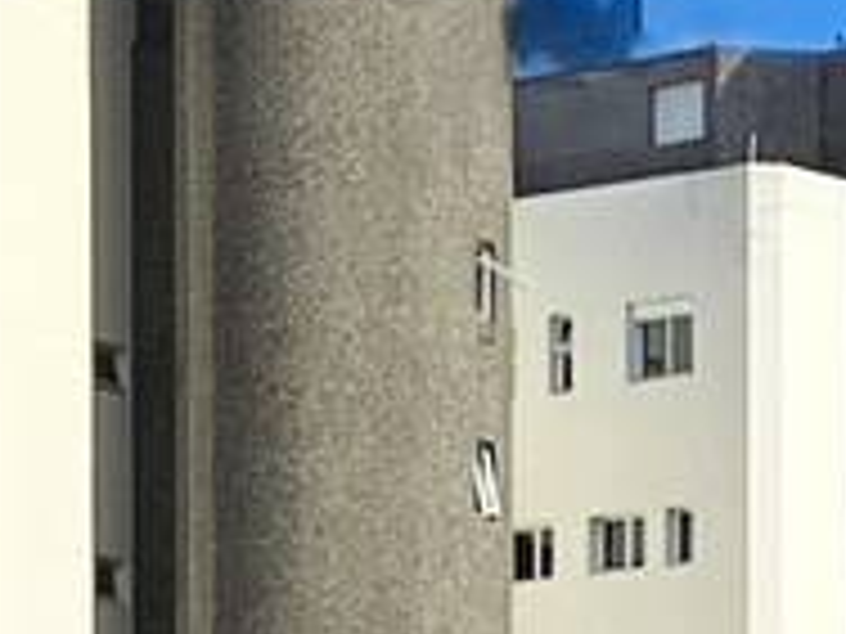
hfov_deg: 5.6
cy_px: 2073
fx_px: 8432
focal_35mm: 345
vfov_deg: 4.1
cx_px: 1724
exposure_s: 1/1622
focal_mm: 4.71
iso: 50
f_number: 1.7
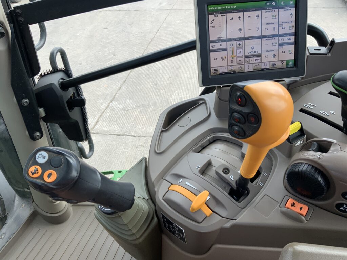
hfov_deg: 61.7
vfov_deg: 48.2
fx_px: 291
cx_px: 174
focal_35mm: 29
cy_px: 130
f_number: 1.8
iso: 16
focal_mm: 3
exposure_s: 1/274
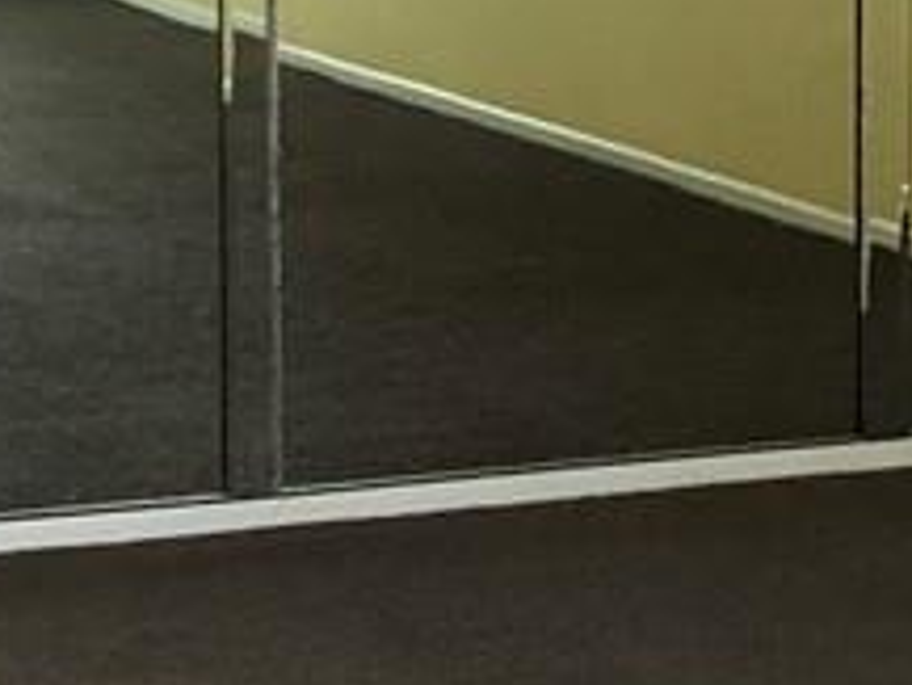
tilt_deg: -5.1
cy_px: -50
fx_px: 5430
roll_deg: -0.1
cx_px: 614
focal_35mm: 206
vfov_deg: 7.2
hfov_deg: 9.6
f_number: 1.8
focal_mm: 3.99
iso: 40
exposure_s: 1/20
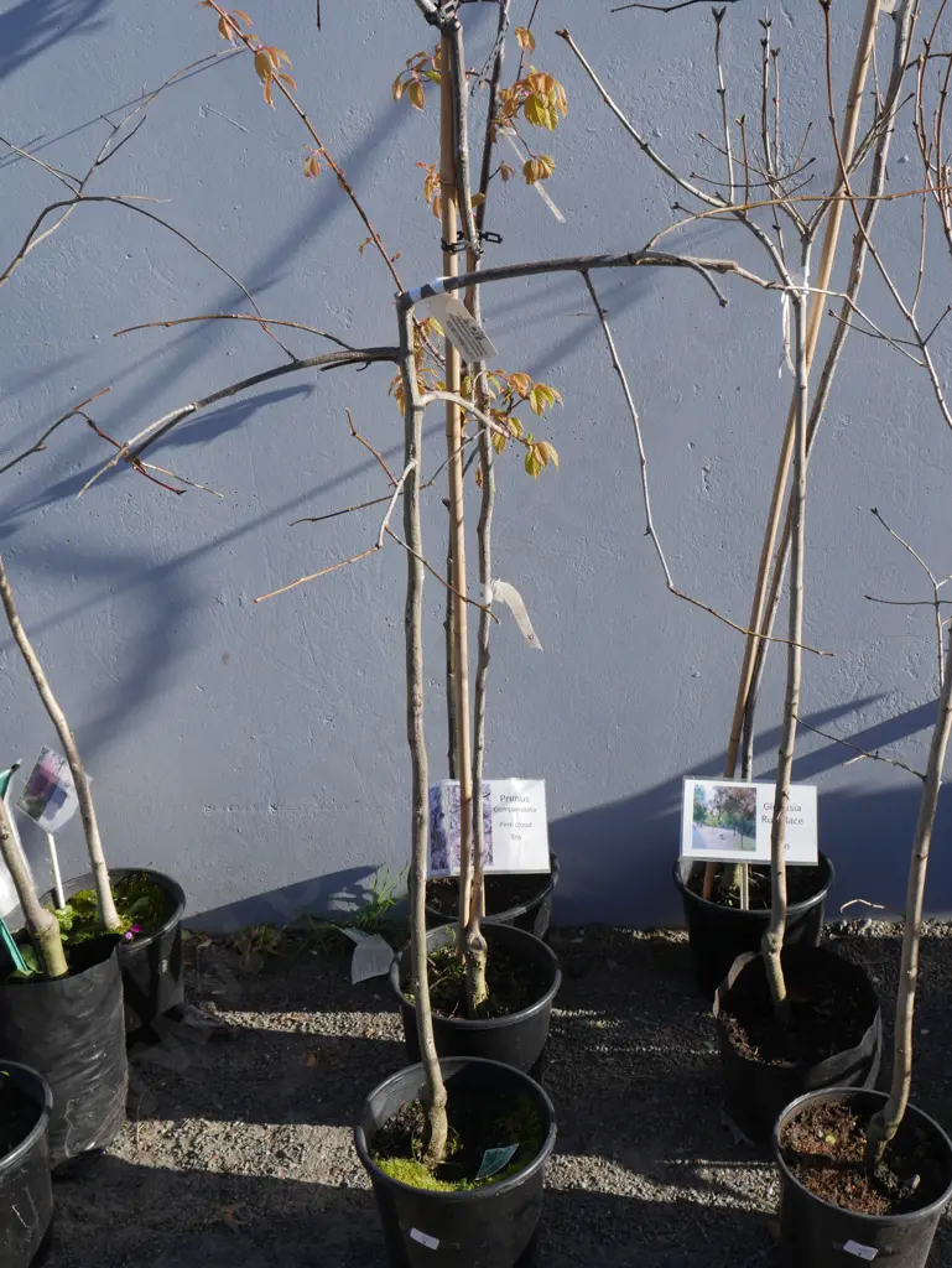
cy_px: 634
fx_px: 1392
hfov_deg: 37.8
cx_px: 476
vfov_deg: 49.0
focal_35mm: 38
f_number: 7.1
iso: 200
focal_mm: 19
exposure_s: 1/320
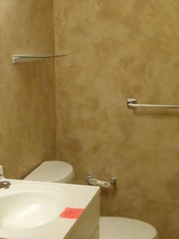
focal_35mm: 94
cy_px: 124
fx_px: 648
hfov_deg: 15.6
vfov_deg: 20.9
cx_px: 38
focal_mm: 6
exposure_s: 1/50
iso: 800
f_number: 3.5
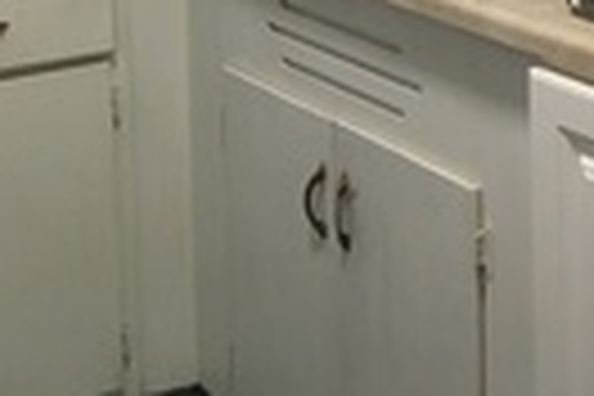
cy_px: -106
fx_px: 1699
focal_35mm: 103
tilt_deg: -10.8
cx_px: 209
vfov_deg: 12.9
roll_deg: +1.8
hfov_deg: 19.8
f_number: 2.2
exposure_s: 1/30
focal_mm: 4.15
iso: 160
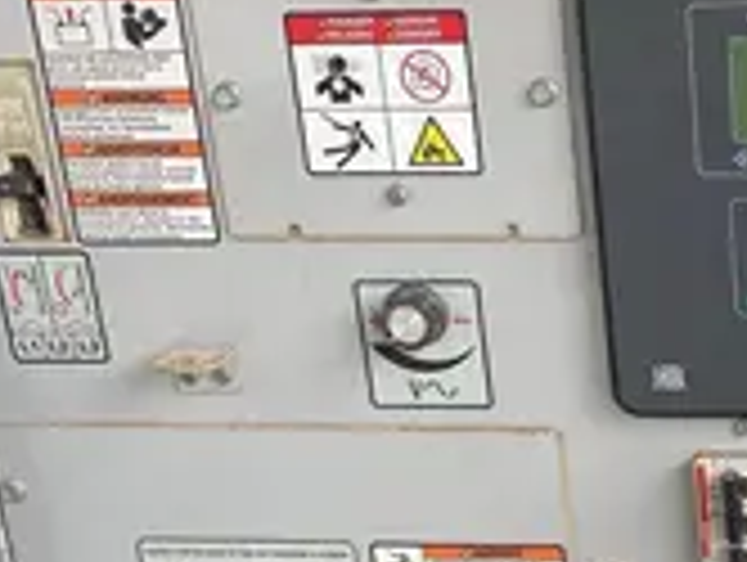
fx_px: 1859
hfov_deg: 21.4
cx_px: 850
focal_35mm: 86
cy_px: 623
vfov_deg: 16.7
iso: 32
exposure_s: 1/218
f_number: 1.8
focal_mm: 4.25
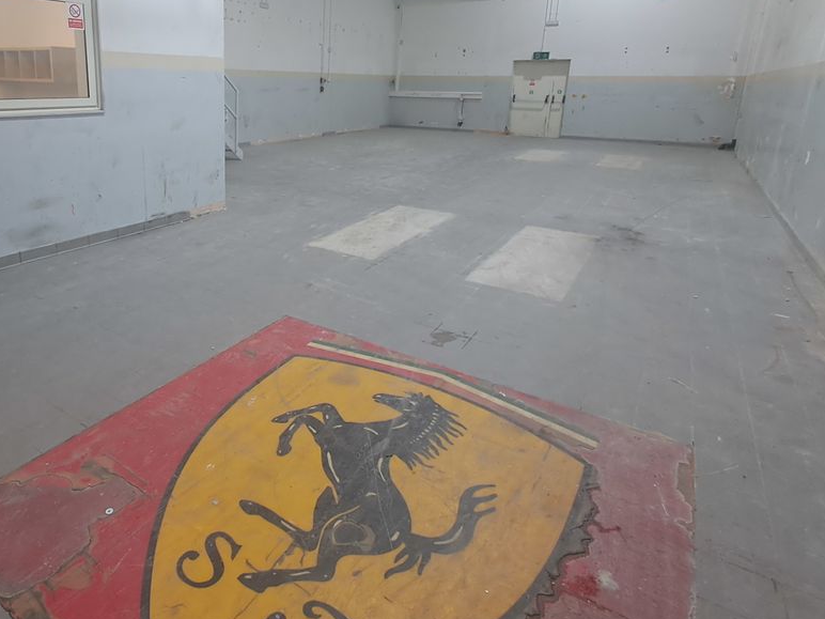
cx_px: 280
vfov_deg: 57.8
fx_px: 548
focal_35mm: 23
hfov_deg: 71.9
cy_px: 214
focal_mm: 1.64
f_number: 2.2
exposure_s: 1/50
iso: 160
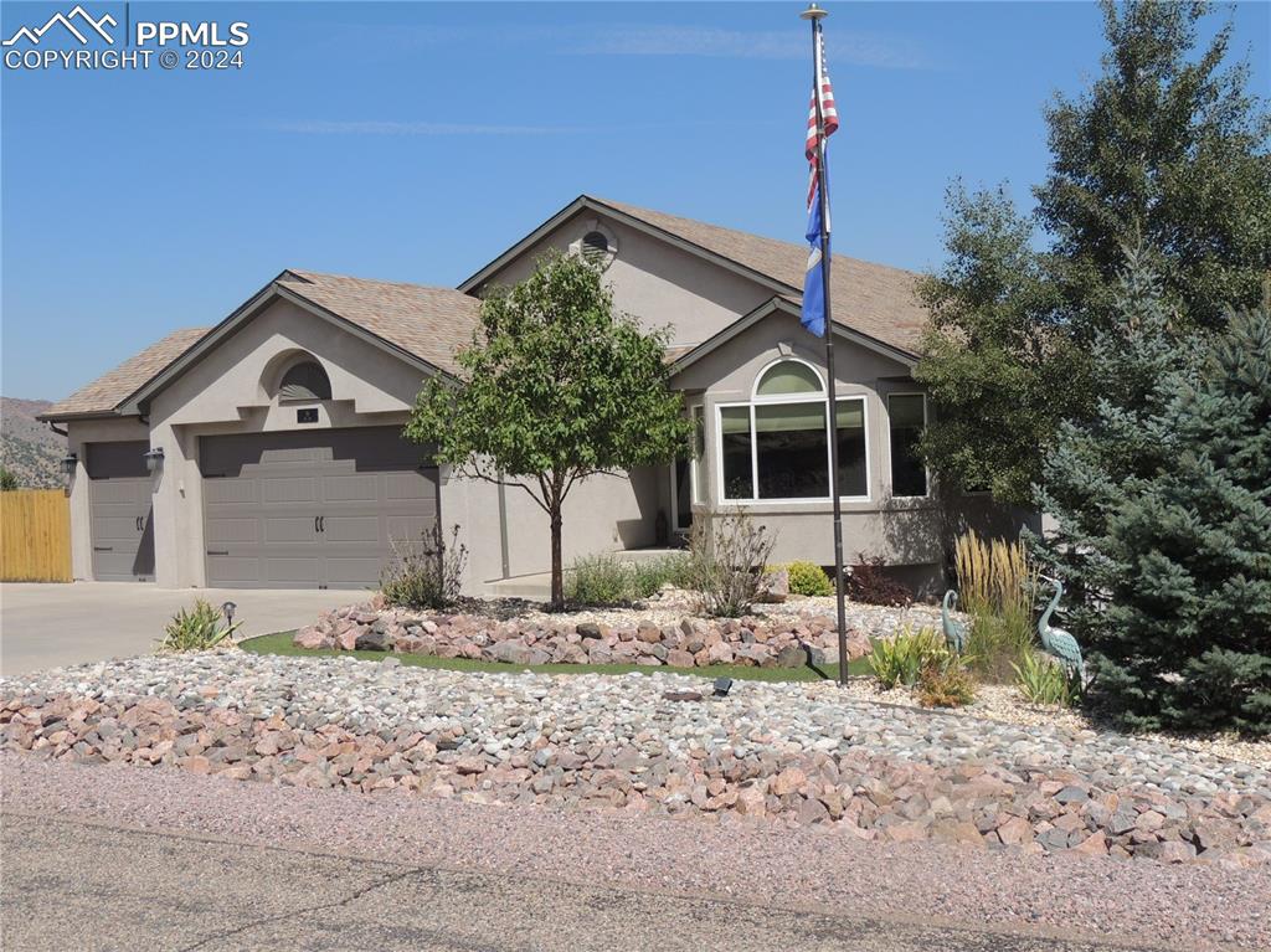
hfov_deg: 43.9
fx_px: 1578
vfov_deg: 33.6
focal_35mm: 43
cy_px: 476
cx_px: 636
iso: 100
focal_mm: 7.6
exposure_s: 1/1250
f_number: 3.4
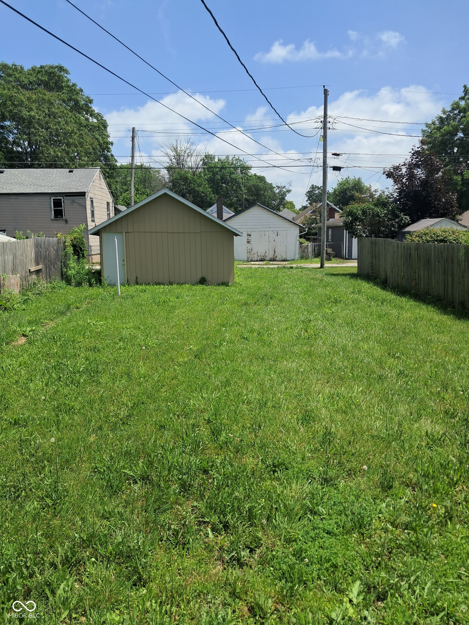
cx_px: 234
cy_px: 312
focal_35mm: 27
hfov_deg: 51.4
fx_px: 488
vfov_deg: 65.3
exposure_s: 1/587
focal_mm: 4
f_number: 1.8
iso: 50
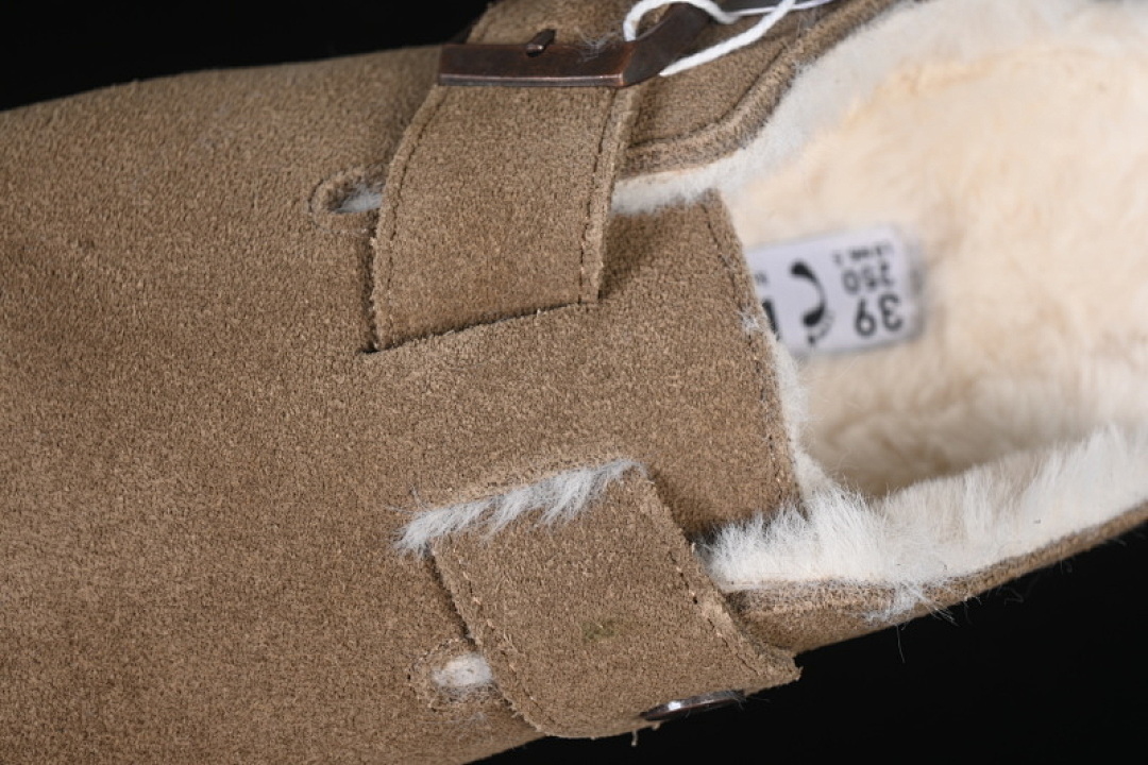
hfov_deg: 27.0
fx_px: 2391
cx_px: 574
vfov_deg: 18.2
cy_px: 382
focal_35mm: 75
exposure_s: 1/60
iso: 160
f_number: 6.3
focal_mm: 50
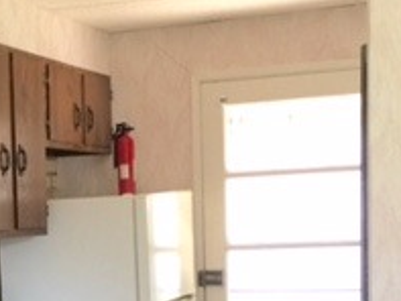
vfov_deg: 15.4
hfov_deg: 20.4
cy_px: 321
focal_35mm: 94
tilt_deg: -4.2
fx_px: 1090
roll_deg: +0.7
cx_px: 26
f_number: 2.2
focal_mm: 4.15
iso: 32
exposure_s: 1/30
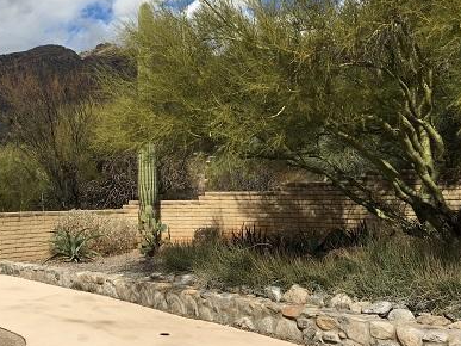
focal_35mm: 48
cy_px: 123
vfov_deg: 30.1
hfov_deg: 39.0
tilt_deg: +6.0
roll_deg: +0.2
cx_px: 135
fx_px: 639
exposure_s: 1/2747
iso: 25
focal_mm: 4.15
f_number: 2.2
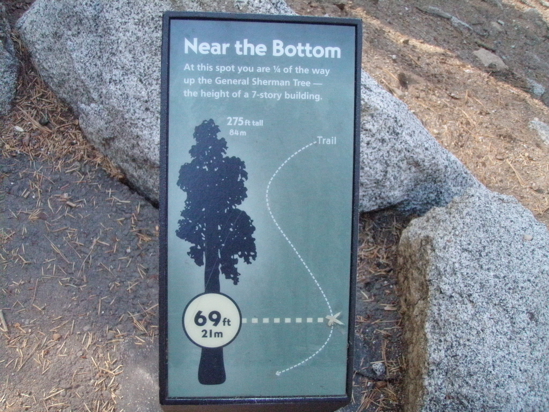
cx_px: 274
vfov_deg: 37.7
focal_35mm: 38
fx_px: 603
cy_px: 206
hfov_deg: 49.0
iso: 800
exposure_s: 1/160
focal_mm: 6.7
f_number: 3.5
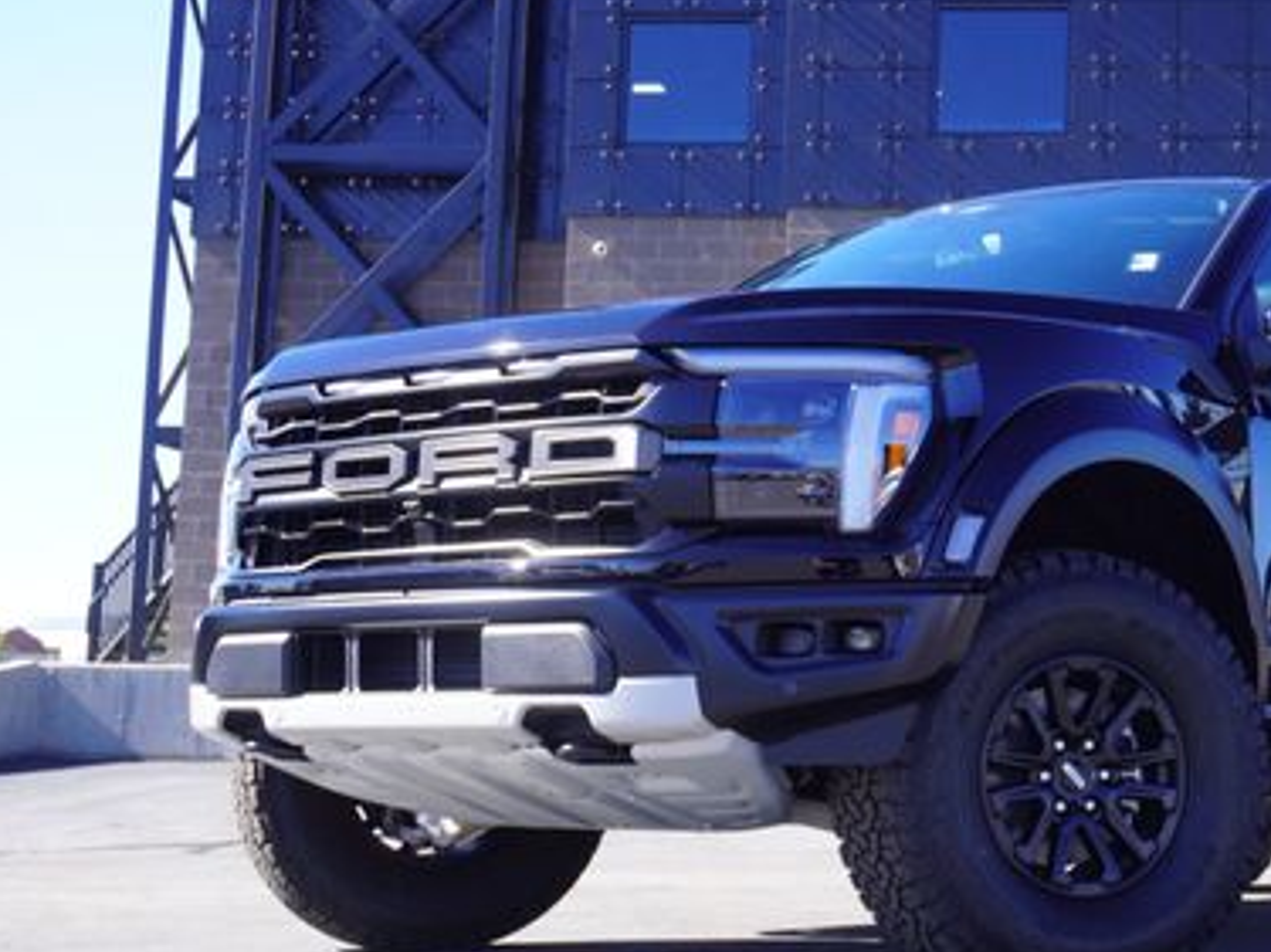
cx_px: 1068
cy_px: 356
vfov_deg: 21.3
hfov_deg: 27.4
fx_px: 2533
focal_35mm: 69
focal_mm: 28
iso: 100
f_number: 6.3
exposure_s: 1/100
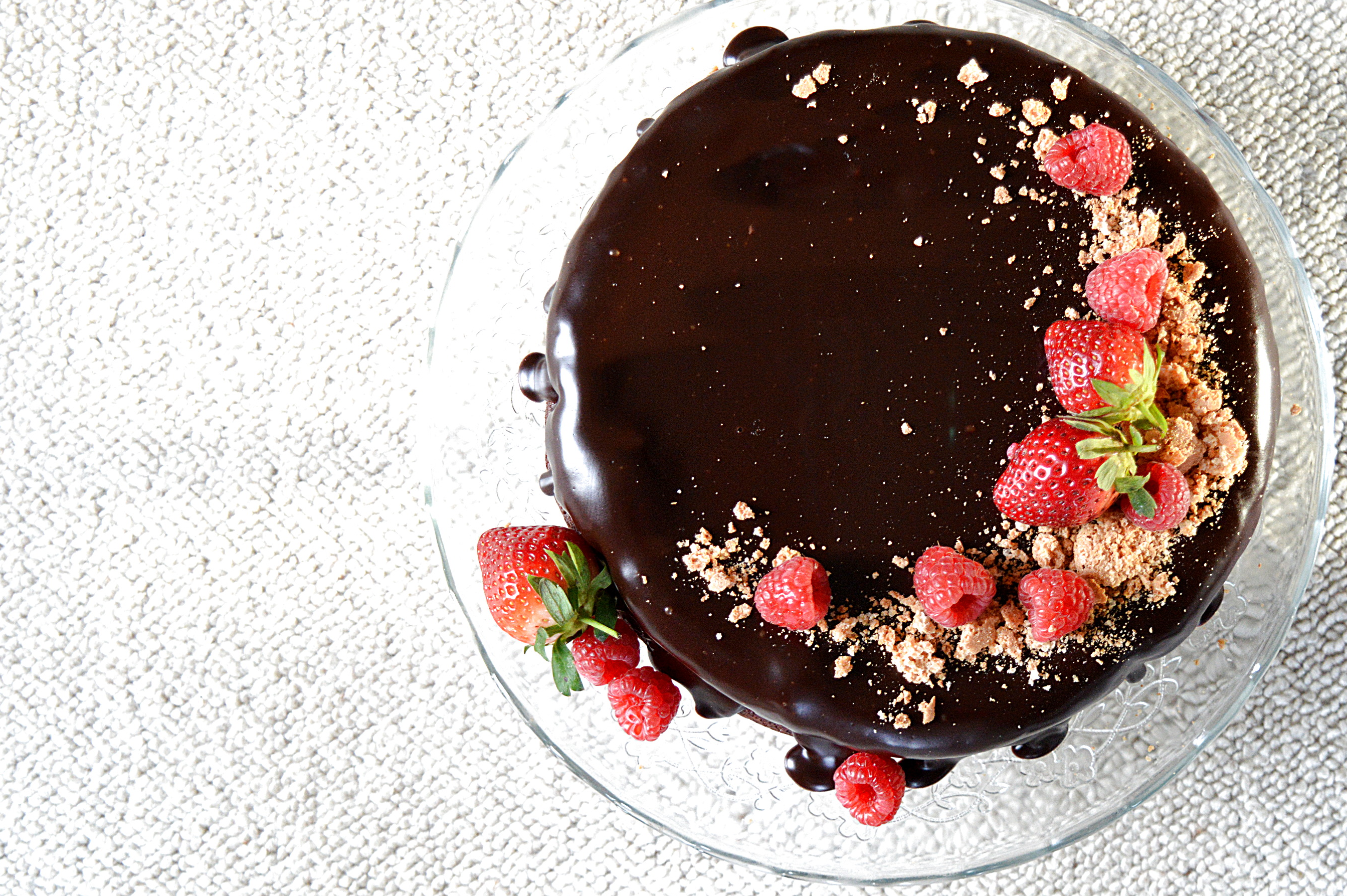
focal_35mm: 67
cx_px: 685
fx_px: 2505
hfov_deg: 30.1
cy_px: 434
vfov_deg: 20.3
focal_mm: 40
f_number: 4.8
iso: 800
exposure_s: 1/40
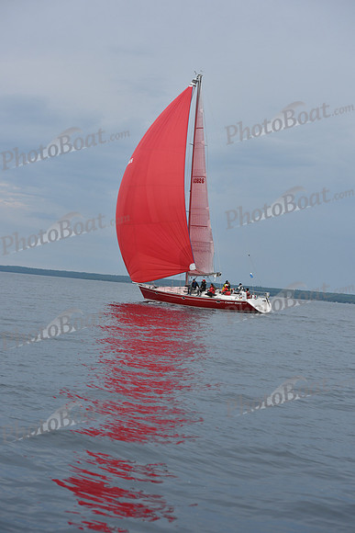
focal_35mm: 82
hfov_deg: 16.7
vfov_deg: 24.8
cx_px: 178
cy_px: 266
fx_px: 1212
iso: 250
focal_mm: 82
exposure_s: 1/800
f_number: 6.3
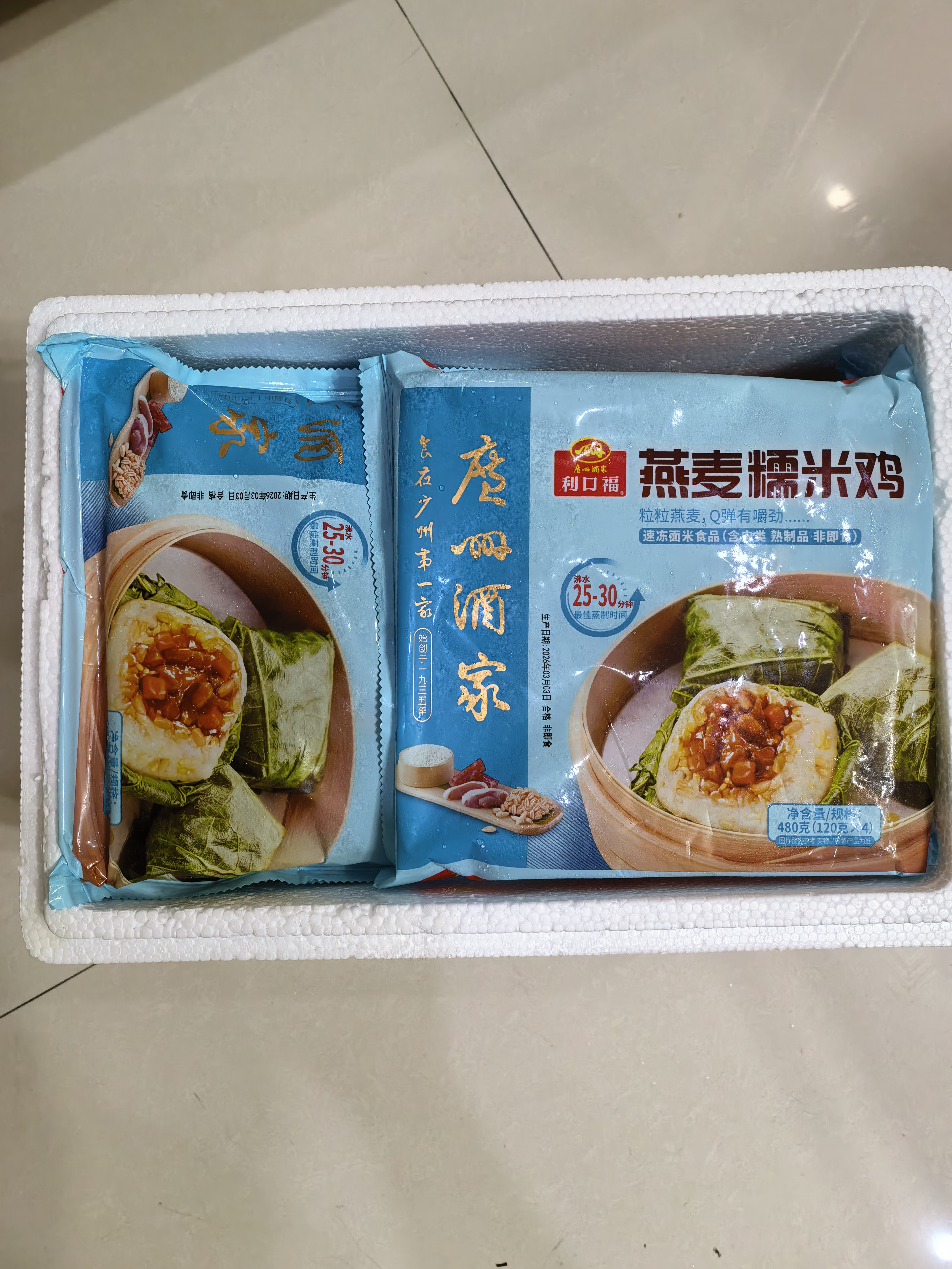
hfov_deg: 56.8
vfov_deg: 71.6
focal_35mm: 24
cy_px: 634
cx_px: 476
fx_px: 880
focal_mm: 8.5
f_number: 4
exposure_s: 1/33.3
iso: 800
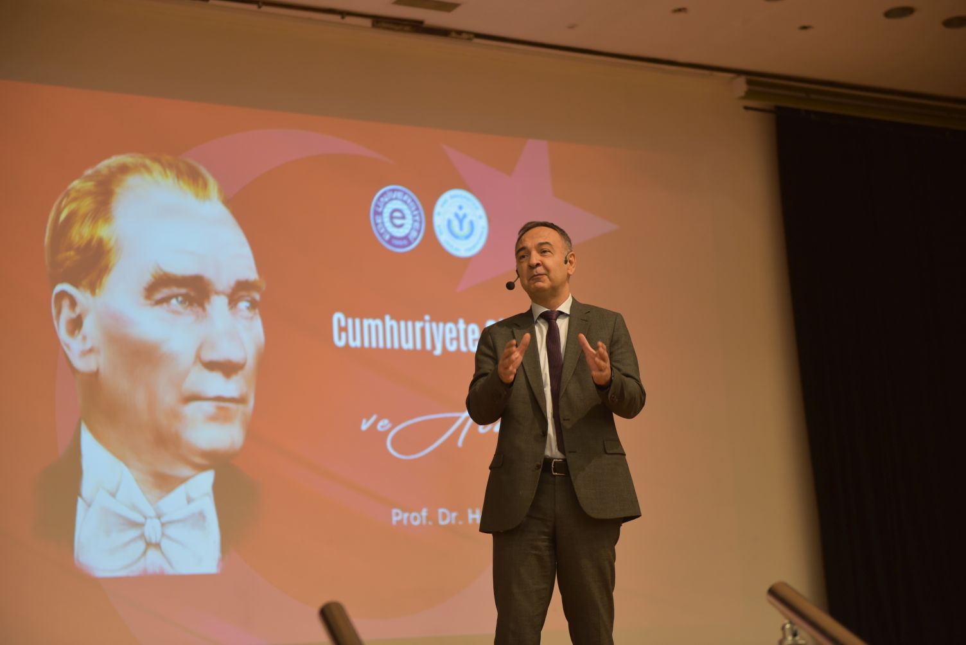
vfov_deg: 19.5
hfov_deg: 28.8
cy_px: 322
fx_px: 1879
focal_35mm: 70
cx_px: 483
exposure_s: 1/80
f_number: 2.8
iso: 1000
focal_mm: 70
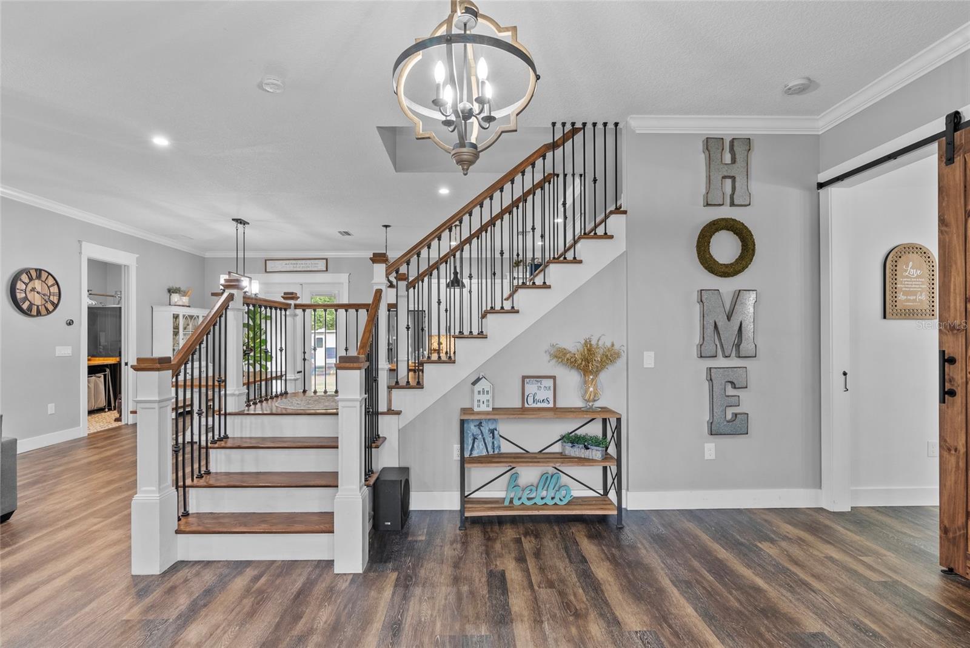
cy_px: 324
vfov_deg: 73.8
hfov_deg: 96.7
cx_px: 485
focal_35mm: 16
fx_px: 431
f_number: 8
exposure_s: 1.3
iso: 250
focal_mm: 16
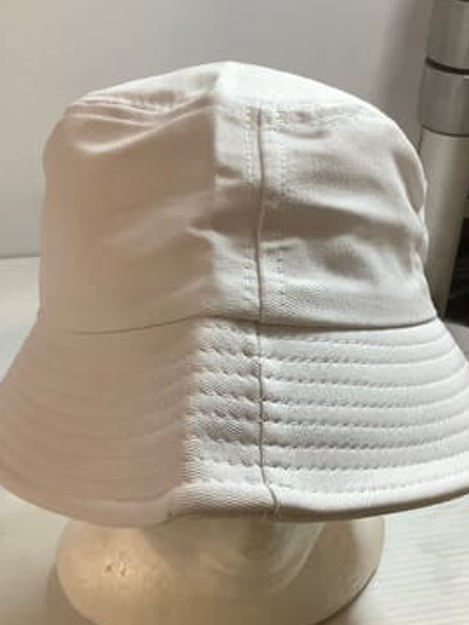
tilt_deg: -37.9
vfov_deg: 43.8
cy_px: 319
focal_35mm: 43
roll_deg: +1.1
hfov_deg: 33.5
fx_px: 777
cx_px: 273
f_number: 2.4
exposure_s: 1/50
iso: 100
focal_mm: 3.3
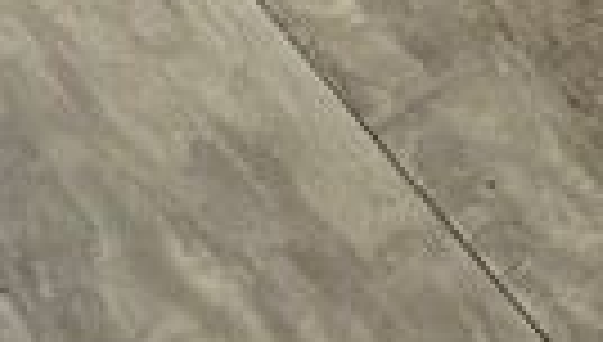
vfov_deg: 4.7
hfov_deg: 10.0
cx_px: 207
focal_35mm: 216
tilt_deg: -21.6
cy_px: -1400
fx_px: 3461
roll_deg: +1.6
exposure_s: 1/120
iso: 100
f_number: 1.5
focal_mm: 5.7
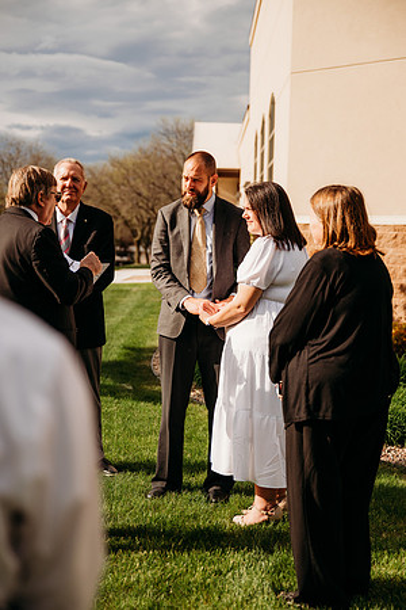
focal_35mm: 55
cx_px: 203
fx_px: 930
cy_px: 305
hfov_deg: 24.6
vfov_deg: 36.2
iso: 125
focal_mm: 55
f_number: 2.8
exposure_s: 1/4000
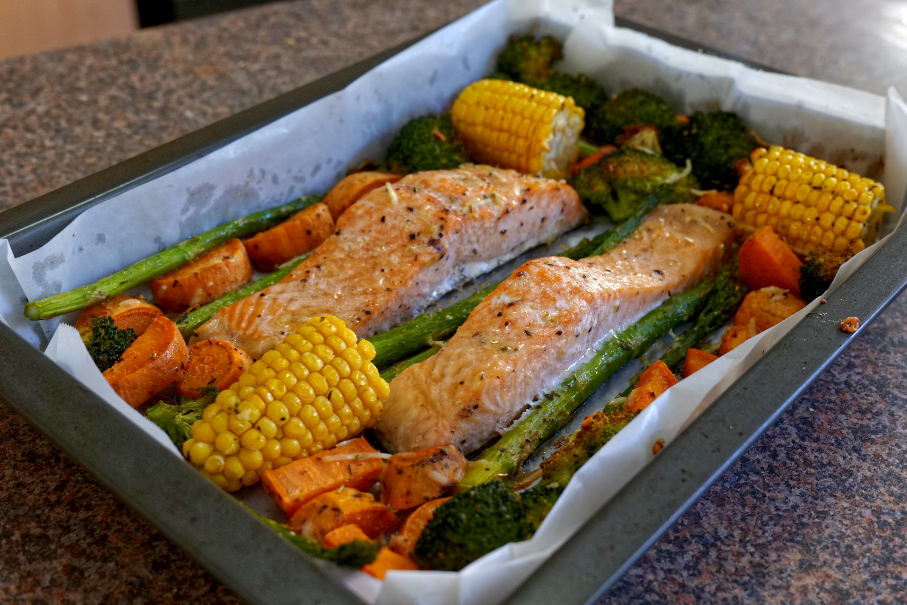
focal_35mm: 44
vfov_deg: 30.5
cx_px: 454
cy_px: 302
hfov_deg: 44.5
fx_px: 1108
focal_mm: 44
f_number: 7.1
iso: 3200
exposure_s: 1/60
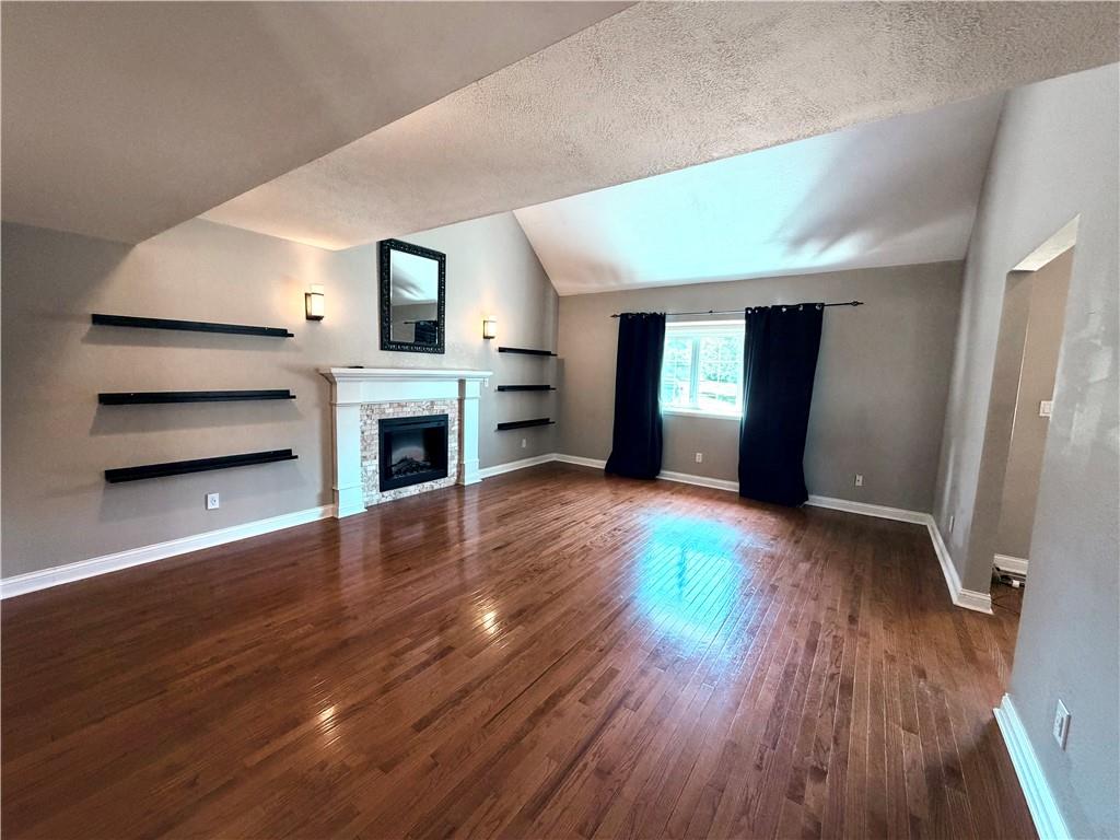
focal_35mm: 14
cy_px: 420
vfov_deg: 85.7
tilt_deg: -5.9
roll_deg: -1.2
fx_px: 453
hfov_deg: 102.1
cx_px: 560
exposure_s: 1/60
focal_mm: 2.22
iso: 320
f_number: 2.2
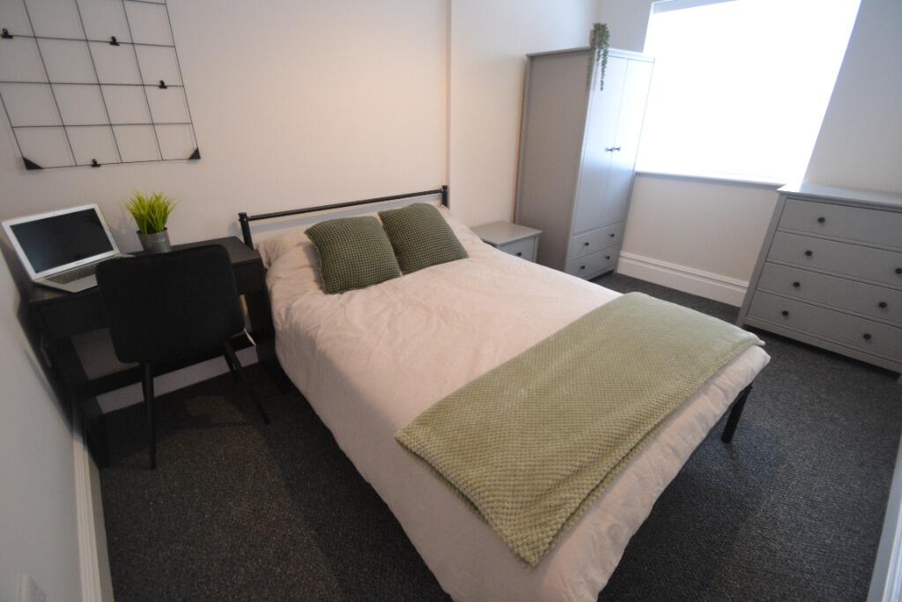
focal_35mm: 15
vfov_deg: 77.3
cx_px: 451
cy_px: 301
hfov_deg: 100.4
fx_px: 376
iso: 1400
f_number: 3.5
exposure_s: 1/60
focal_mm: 10
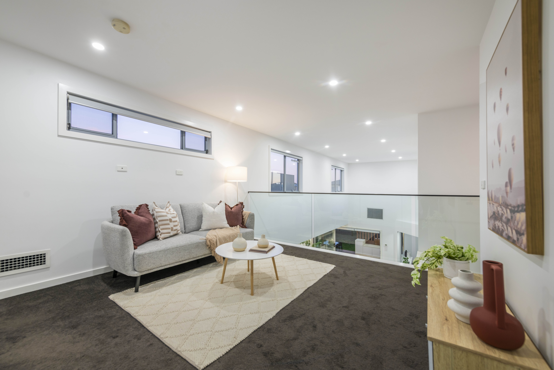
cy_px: 185
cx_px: 277
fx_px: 215
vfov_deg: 81.2
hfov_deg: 104.2
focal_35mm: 14
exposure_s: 1/10
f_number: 6.3
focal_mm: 14
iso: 160
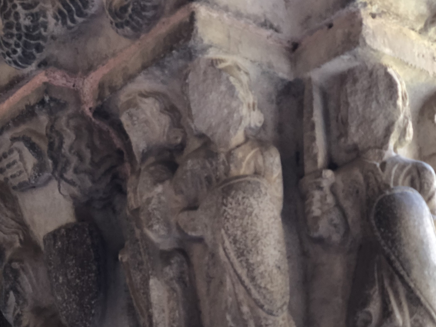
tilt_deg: +19.6
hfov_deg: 26.0
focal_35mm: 75
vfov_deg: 19.6
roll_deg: +1.2
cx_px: 218
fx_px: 945
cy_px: 226
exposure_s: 1/40
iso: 80
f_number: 2.4
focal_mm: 6
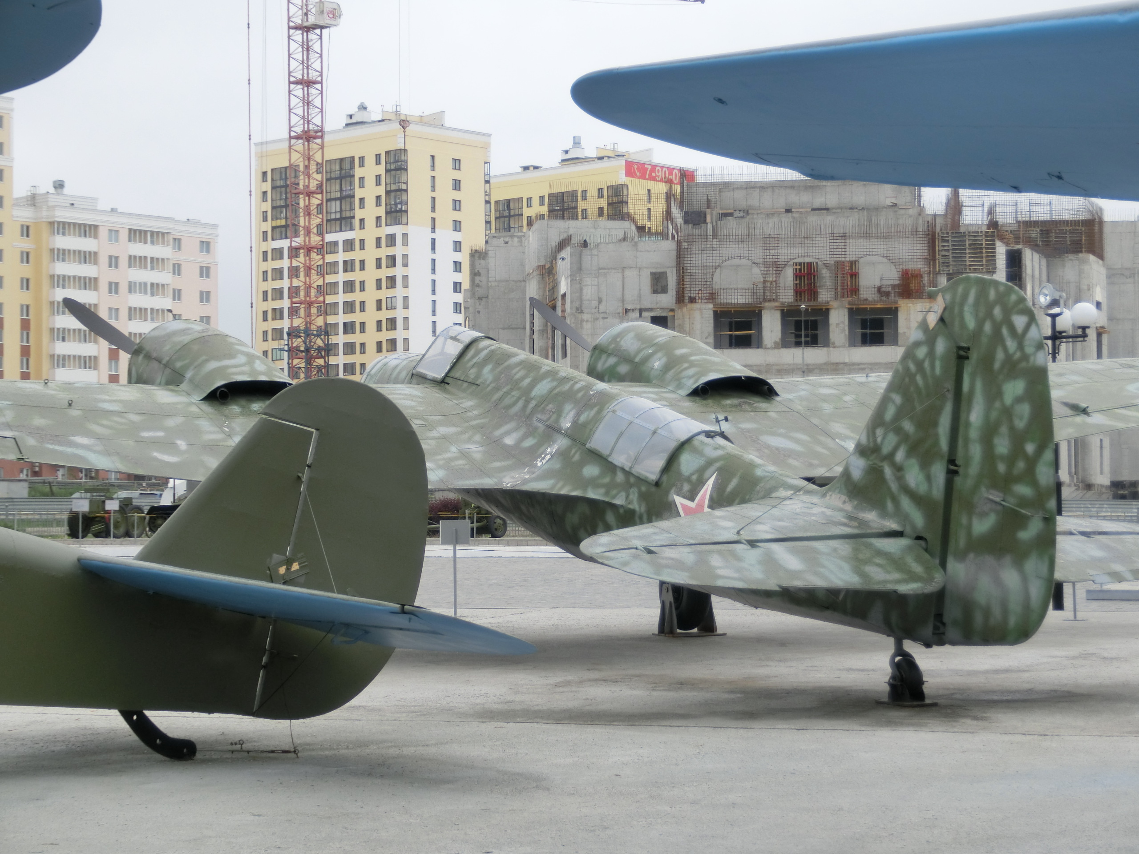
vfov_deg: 18.9
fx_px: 2567
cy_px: 427
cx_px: 570
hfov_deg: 25.0
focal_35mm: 78
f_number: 4.9
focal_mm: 13.79
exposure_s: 1/125
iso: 80
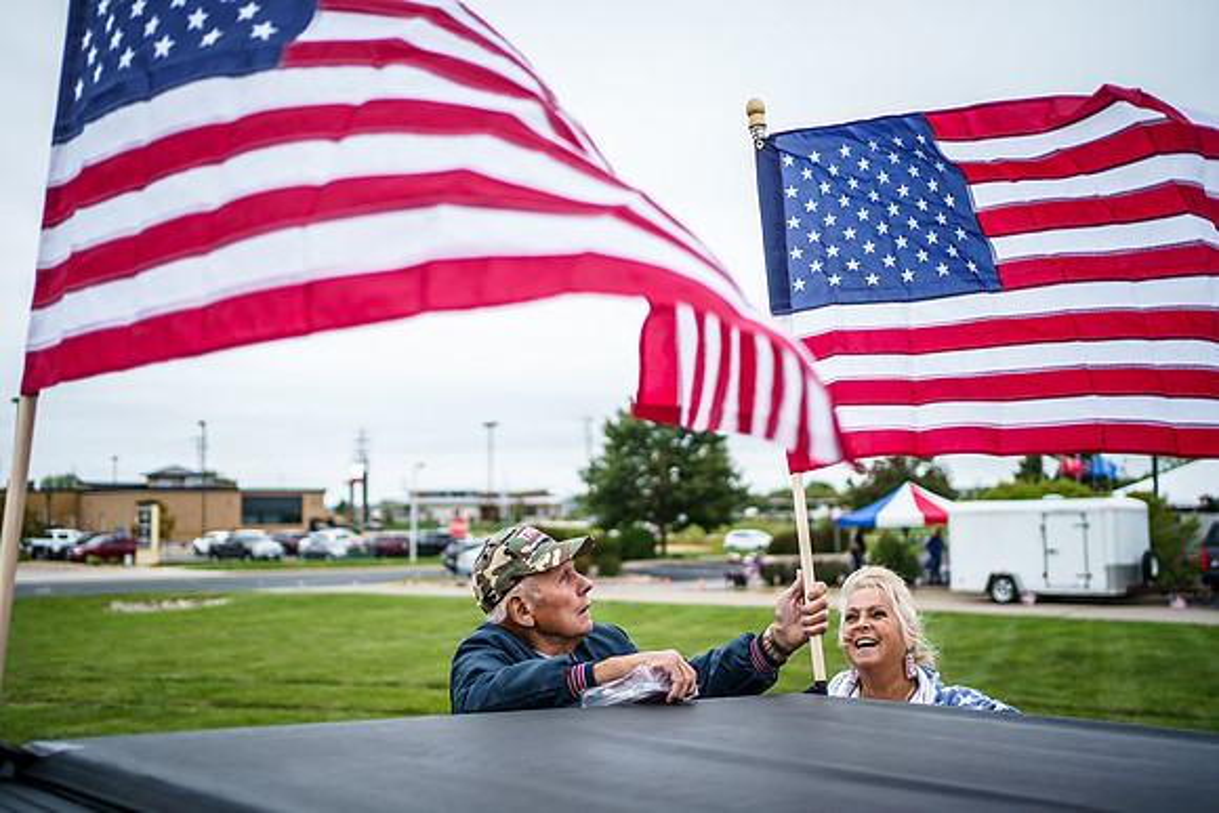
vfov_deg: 34.0
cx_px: 581
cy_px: 388
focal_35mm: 39
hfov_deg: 49.2
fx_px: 1330
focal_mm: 35
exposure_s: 1/2000
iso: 400
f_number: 1.8
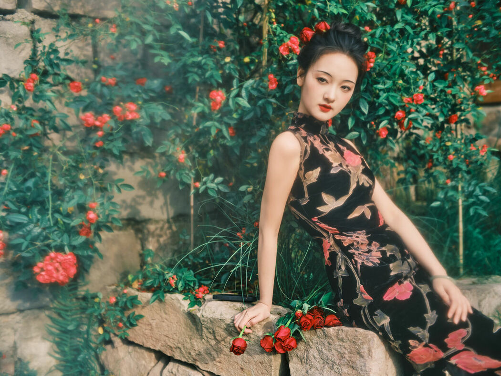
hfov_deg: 46.8
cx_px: 250
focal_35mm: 40
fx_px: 579
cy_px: 188
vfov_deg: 36.0
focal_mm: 50
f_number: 3.2
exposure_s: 1/1600
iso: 400
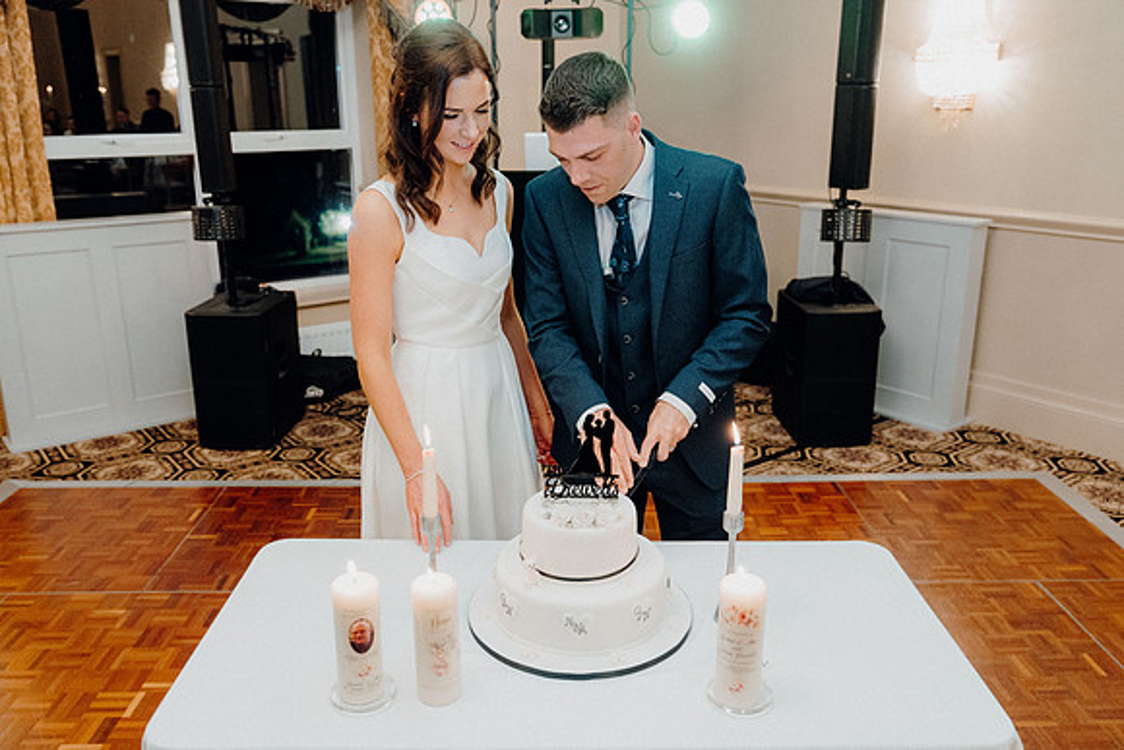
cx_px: 562
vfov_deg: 43.6
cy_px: 375
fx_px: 937
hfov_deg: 61.9
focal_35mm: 30
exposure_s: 1/160
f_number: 3.5
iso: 3200
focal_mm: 30
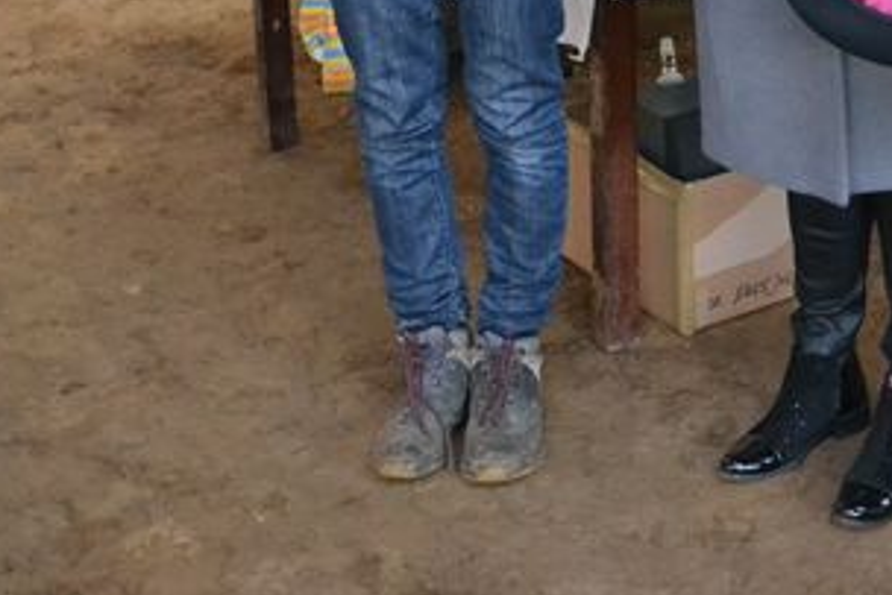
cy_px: -261
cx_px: 766
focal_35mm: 80
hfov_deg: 24.8
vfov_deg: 15.9
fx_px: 1983
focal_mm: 18
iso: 3200
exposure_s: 1/160
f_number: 3.5
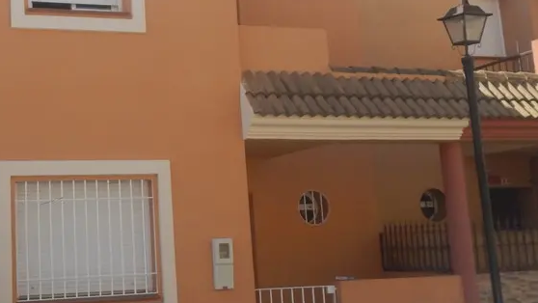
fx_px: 799
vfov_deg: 21.4
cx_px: 122
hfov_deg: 36.2
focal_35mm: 56
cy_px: 104
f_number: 3.9
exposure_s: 1/640
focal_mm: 5
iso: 125
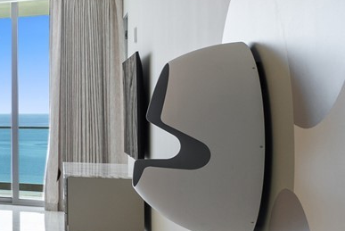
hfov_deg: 17.3
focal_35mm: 70
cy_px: 99
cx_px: -397
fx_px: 672
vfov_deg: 19.5
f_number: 8
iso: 250
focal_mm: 16
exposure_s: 1/30
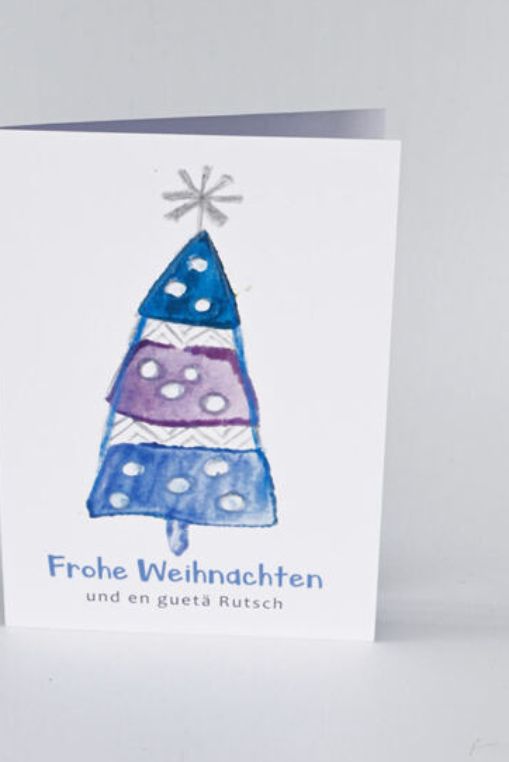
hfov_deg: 20.4
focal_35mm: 67
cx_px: 192
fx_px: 1414
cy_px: 399
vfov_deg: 30.2
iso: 100
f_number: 7.1
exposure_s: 1/400
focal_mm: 29
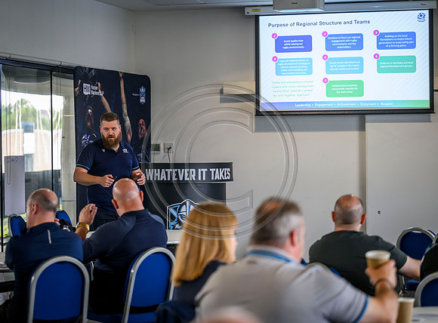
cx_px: 196
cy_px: 148
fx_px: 1326
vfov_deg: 13.9
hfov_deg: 18.7
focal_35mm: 105
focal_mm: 91
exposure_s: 1/800
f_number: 2.8
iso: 2500
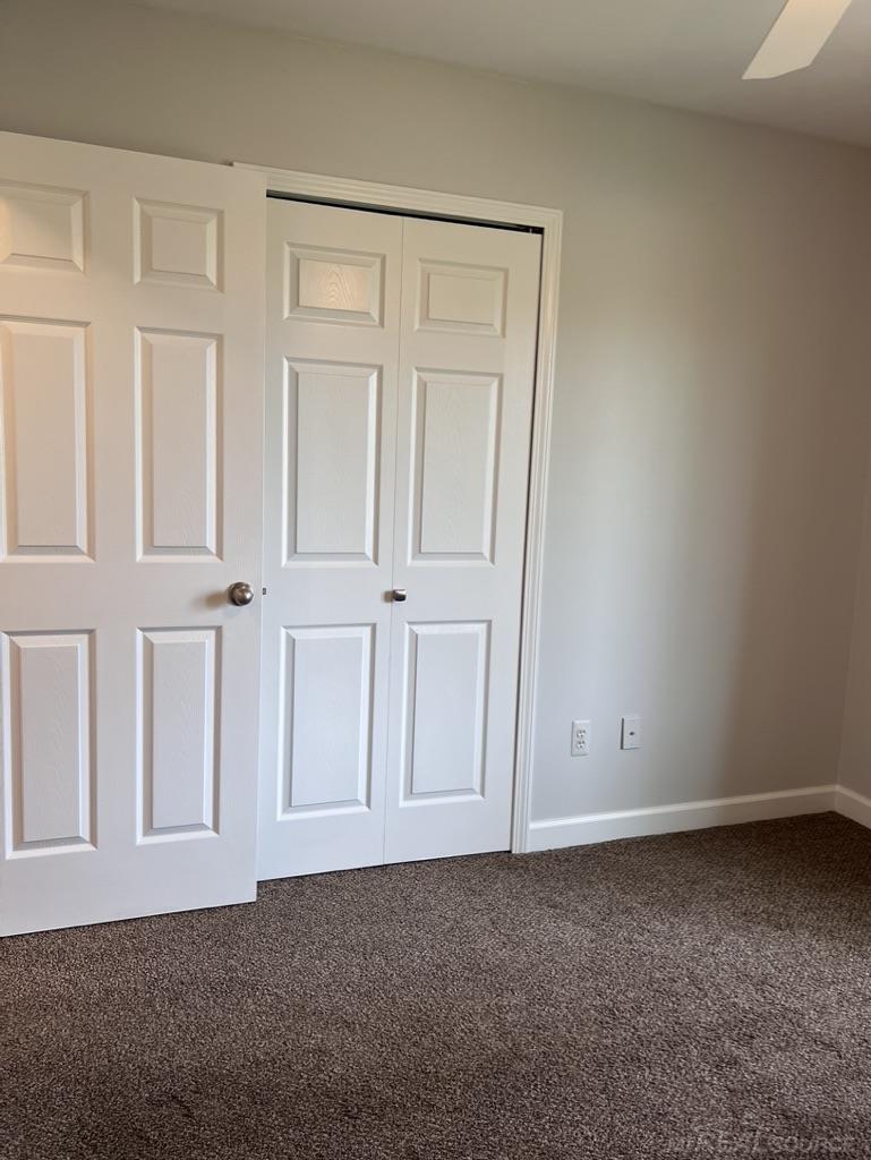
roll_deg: -1.2
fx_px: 872
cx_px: 436
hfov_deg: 53.1
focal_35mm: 26
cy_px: 580
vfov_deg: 67.3
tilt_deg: -6.1
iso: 125
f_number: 1.5
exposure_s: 1/120
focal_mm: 5.7
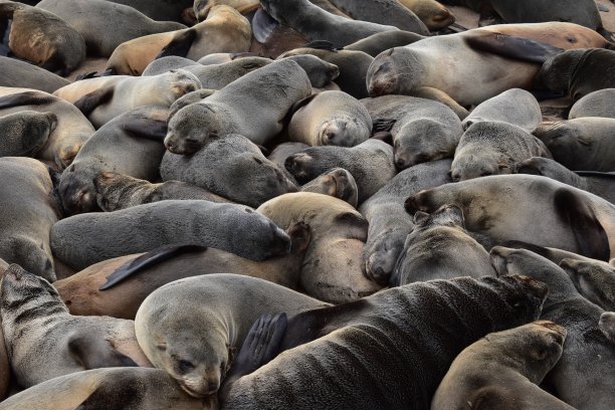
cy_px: 205
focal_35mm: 82
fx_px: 1409
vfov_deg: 16.6
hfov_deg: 24.6
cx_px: 308
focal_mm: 55
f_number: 10
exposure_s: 1/320
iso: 400
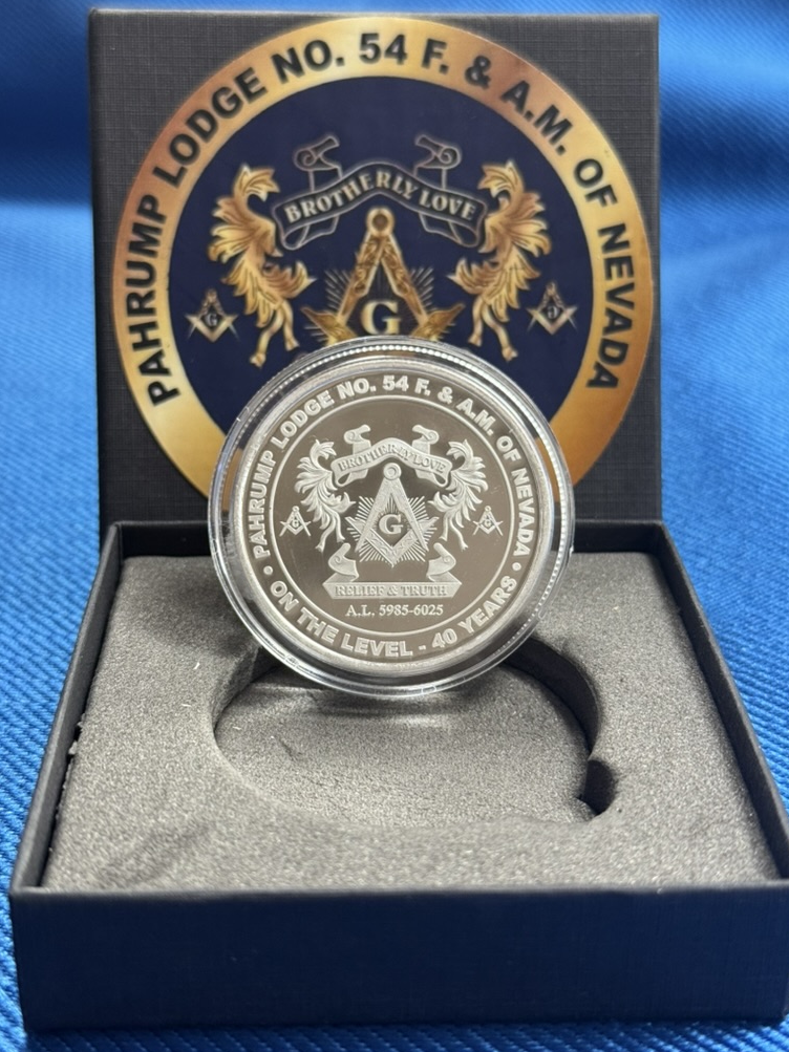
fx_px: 1489
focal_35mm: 49
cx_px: 401
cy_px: 529
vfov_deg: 38.9
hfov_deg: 29.7
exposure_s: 1/60
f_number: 1.78
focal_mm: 6.76
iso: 160
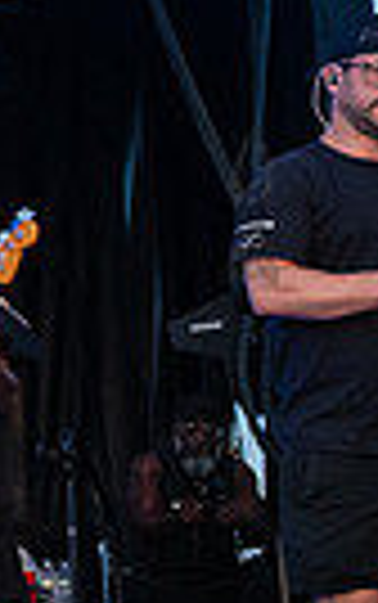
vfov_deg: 19.6
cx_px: -621
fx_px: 1743
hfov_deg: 10.2
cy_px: 205
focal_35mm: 106
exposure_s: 1/400
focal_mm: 24
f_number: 4
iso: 4000
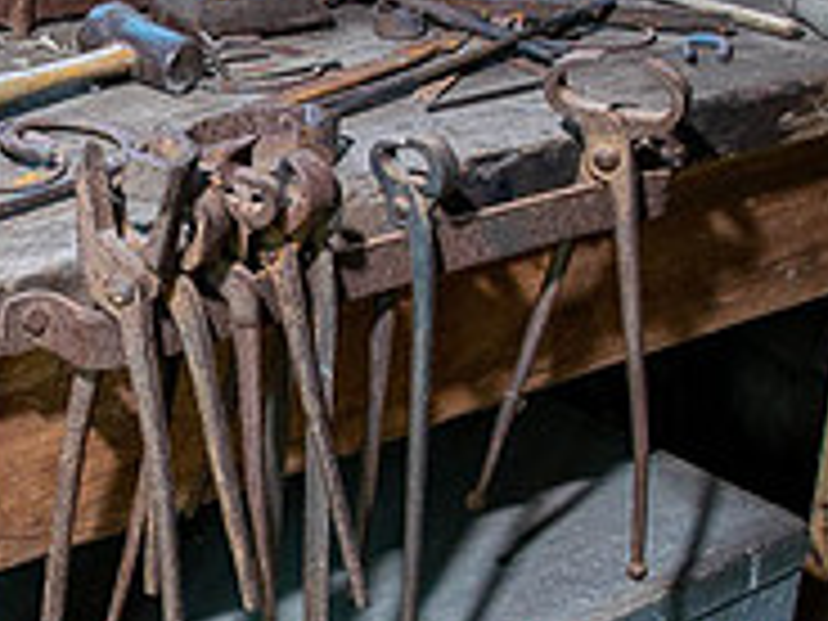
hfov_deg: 23.4
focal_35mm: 82
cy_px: 263
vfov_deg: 18.0
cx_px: 130
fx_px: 1961
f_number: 6.3
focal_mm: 18
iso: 400
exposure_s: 1/60
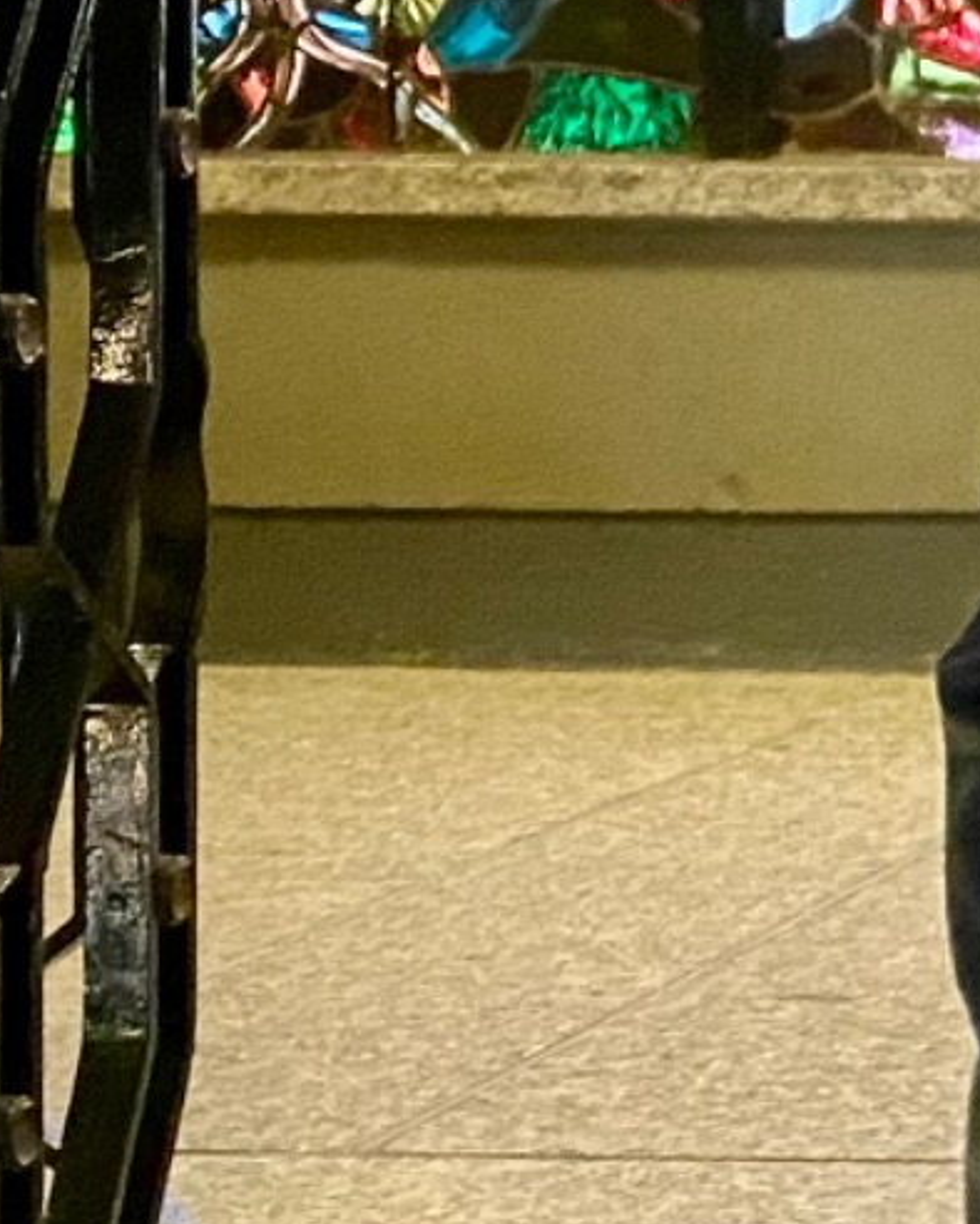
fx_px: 4783
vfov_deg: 14.5
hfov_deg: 10.1
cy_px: 284
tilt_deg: -3.0
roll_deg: -0.8
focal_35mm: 132
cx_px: 2430
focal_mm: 4.25
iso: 500
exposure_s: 1/33
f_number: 1.8
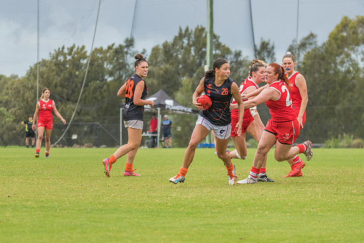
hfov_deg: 9.0
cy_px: 114
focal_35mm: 228
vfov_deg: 6.0
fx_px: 2306
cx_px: 242
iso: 500
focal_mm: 150
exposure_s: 1/1250
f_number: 5.6
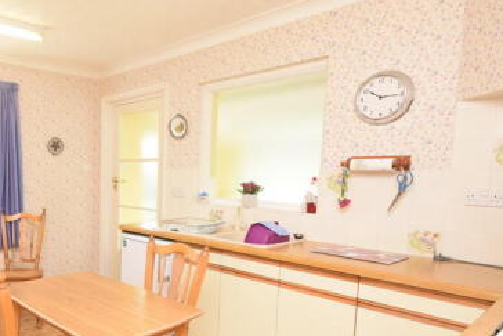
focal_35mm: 27
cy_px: 212
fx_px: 377
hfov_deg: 62.4
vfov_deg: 47.5
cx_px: 110
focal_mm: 10
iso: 800
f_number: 9
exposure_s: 1/125
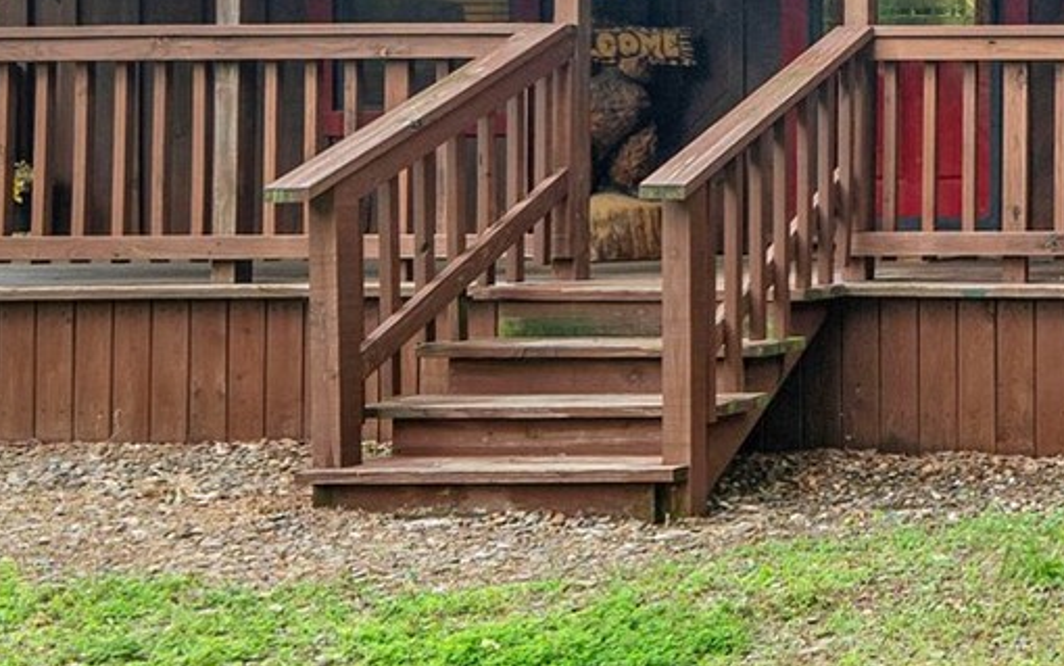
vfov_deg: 22.6
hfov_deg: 25.0
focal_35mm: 57
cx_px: 1684
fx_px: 1653
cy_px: 189
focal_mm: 14
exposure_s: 1/25
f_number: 9
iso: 250
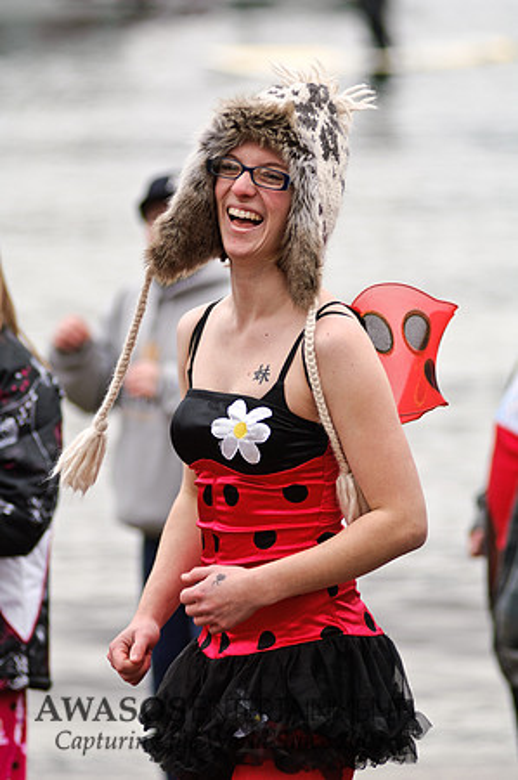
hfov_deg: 6.8
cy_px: 390
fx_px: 4380
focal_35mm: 202
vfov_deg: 10.2
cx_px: 259
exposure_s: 1/640
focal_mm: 135
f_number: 2.8
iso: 200
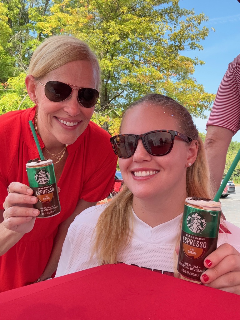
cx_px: 120
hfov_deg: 46.8
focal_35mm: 30
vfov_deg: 60.0
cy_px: 160
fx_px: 277
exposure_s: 1/243
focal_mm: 2.69
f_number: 1.9
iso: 40
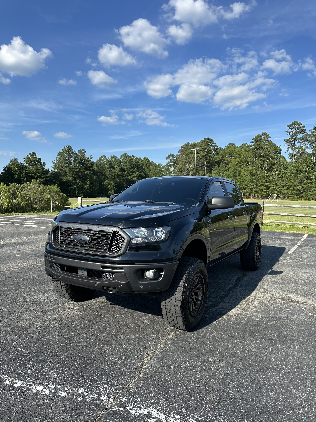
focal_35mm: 24
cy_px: 211
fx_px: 292
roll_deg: -1.9
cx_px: 158
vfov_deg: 71.6
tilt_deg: -2.8
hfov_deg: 56.8
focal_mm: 6.86
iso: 80
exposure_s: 1/2967
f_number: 1.78
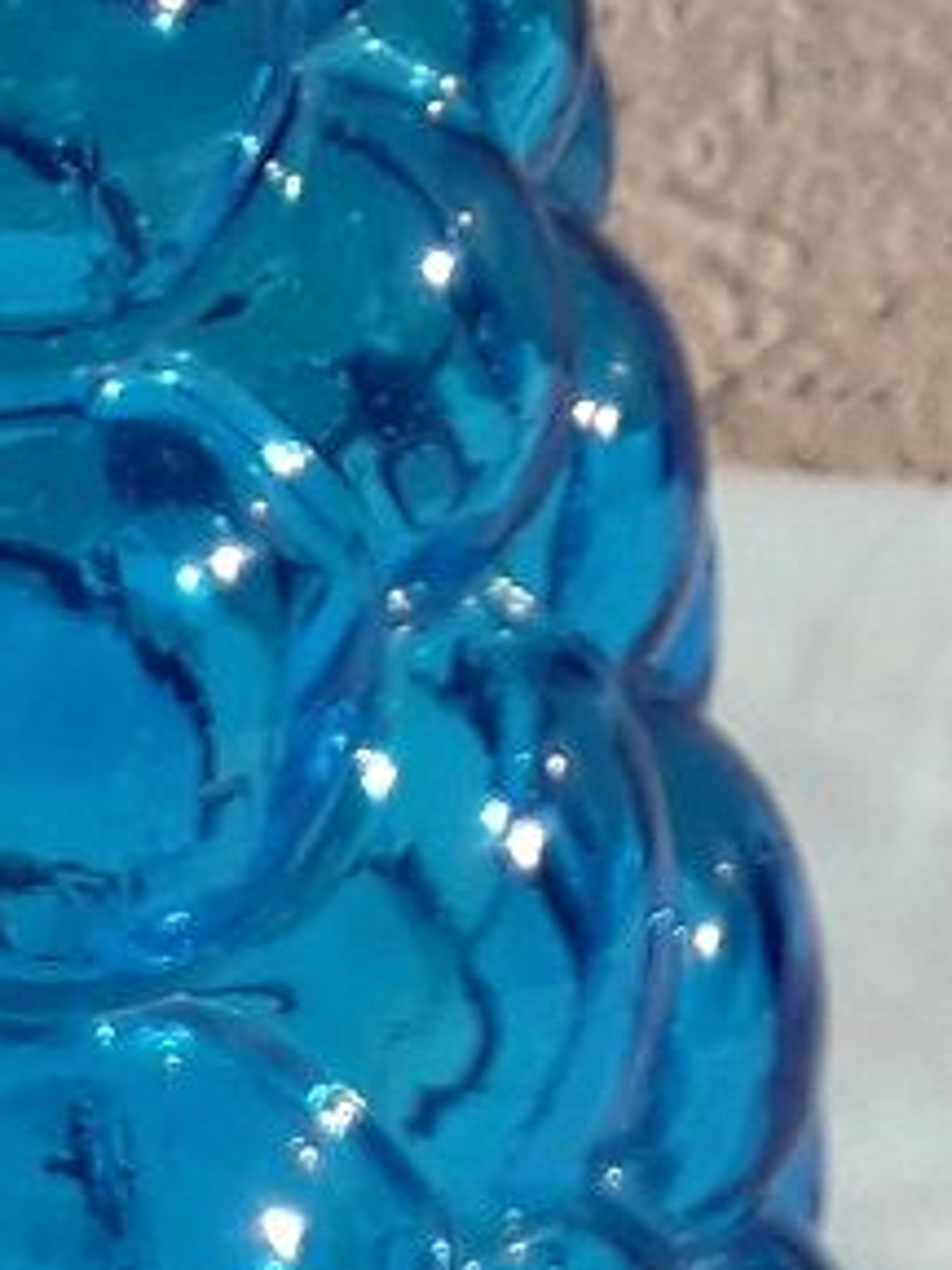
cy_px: -847
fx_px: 6380
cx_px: 167
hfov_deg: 8.5
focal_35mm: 174
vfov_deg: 10.8
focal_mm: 3.6
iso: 40
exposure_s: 1/3030
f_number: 1.9
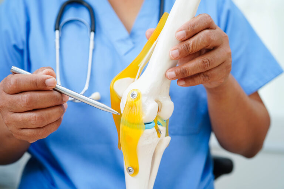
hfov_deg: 39.6
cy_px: 94
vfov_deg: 27.0
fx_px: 394
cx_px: 142
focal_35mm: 50
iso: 400
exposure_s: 1/100
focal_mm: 50
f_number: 3.2
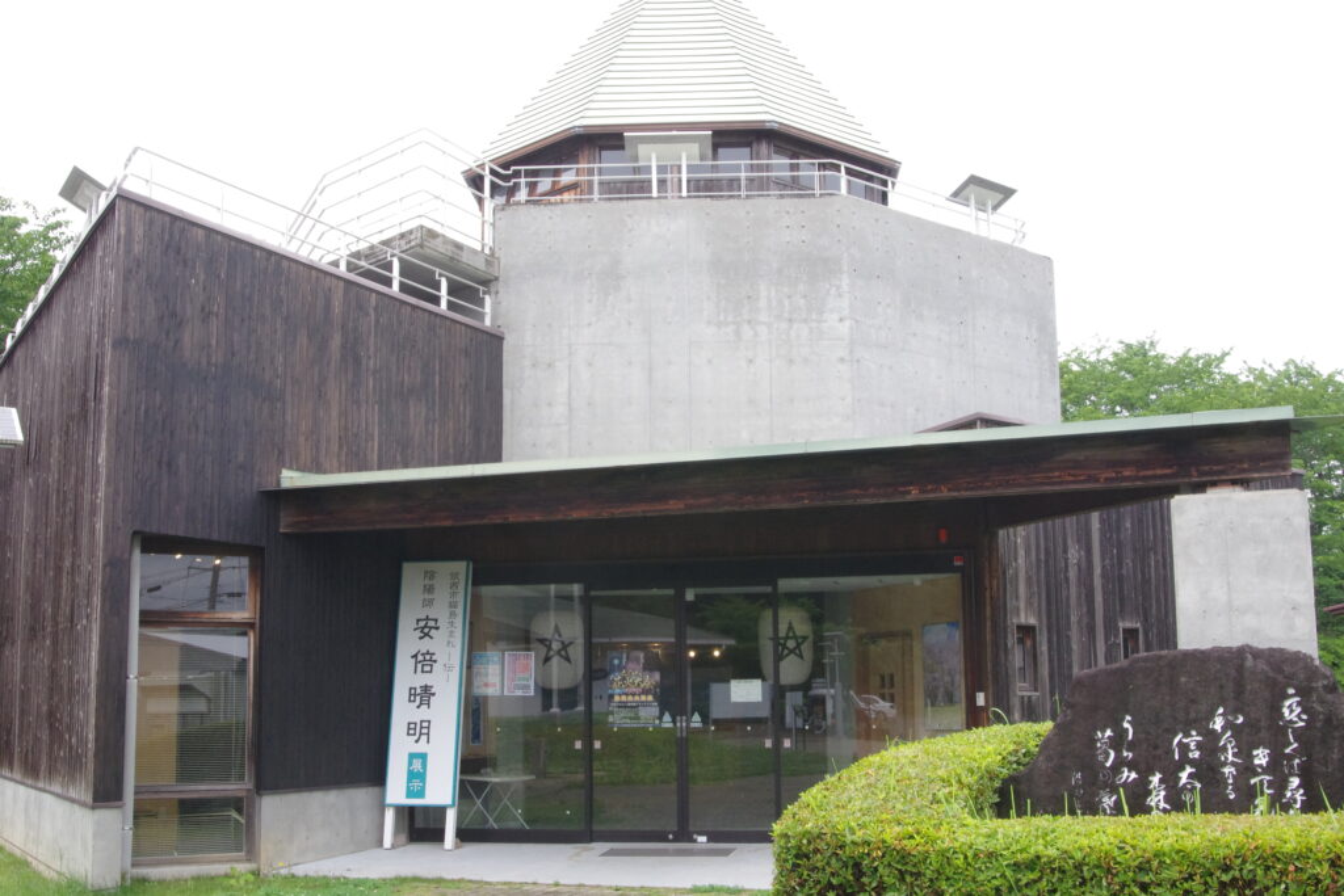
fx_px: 1568
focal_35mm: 42
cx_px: 672
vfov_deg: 31.9
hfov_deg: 46.4
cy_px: 448
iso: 1600
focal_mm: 28
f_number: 18
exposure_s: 1/125
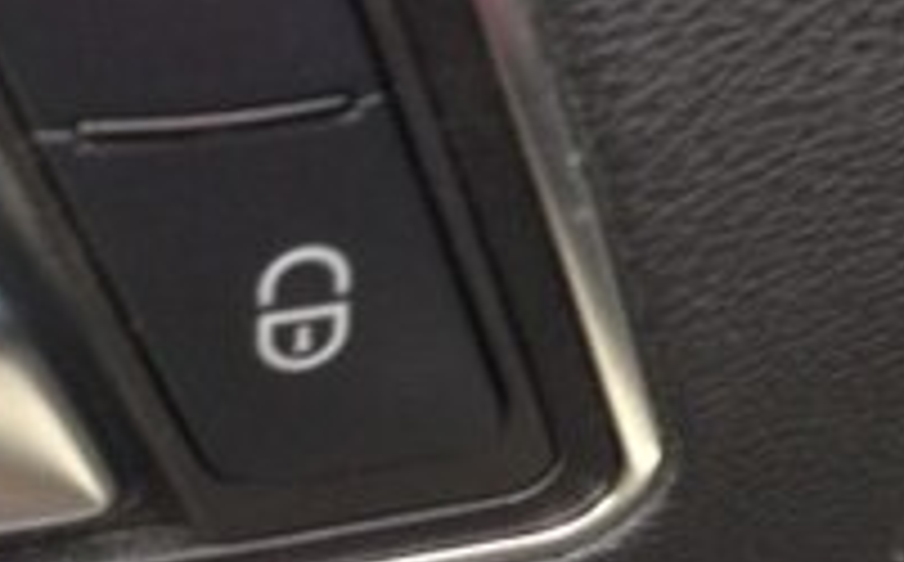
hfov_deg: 17.4
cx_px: 1057
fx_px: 2829
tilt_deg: -46.8
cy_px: 740
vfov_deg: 11.1
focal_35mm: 115
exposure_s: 1/30
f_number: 2.4
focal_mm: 4.12
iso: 50
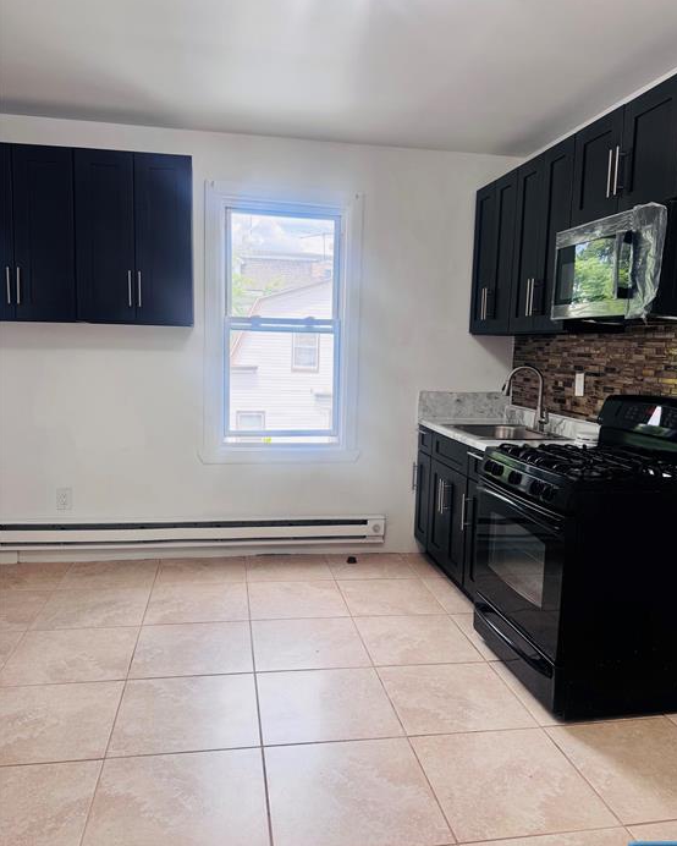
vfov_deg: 66.0
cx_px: 349
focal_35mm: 26
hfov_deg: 54.9
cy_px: 406
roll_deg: -1.3
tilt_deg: -6.5
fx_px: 651
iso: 80
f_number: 1.78
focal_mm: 6.76
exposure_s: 1/309
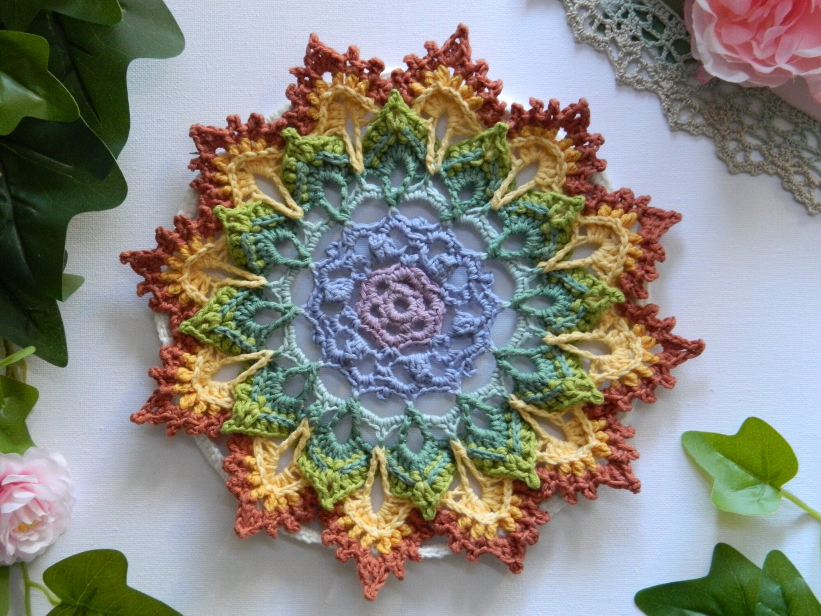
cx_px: 410
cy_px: 308
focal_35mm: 70
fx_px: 1660
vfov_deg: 21.0
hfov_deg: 27.8
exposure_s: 1/40
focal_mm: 12.6
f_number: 4
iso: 400
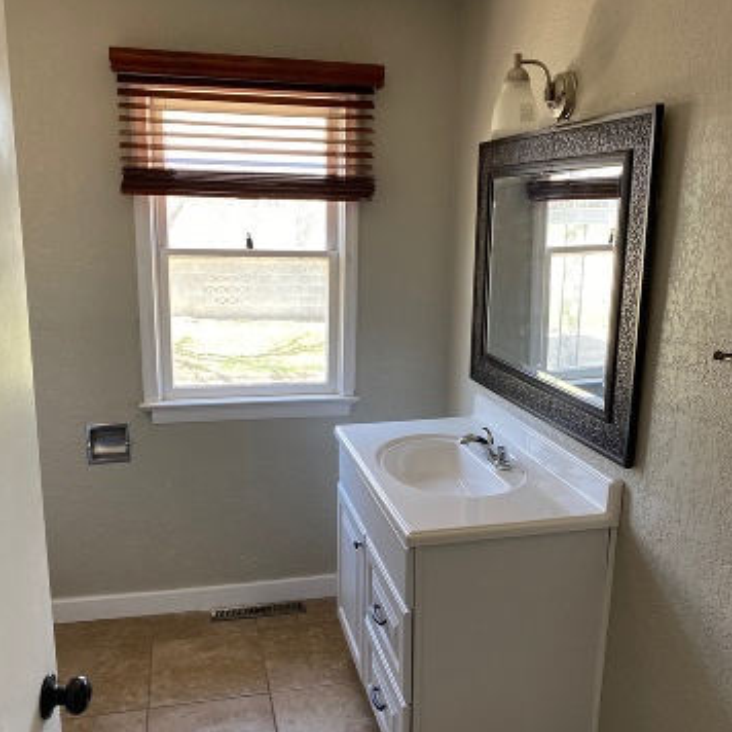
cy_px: 389
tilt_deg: -13.7
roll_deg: -2.2
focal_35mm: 31
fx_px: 742
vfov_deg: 52.5
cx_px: 364
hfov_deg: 52.5
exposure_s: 1/122
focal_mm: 4.25
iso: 100
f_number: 1.8
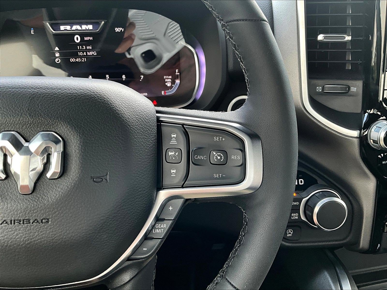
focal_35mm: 29
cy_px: 145
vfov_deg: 48.2
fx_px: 324
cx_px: 194
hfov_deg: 61.7
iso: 64
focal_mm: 3
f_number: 1.8
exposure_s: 1/61
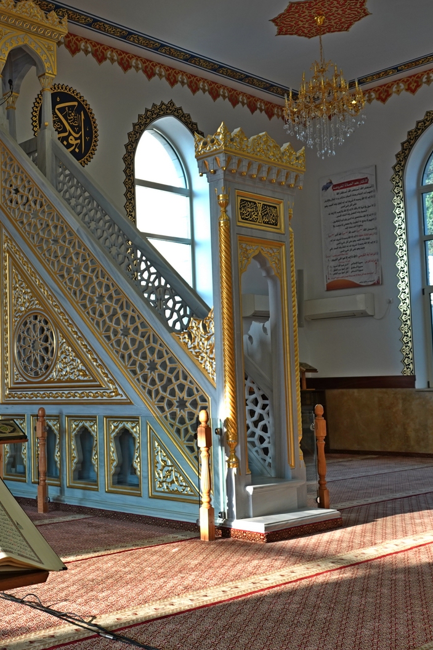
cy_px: 324
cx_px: 52
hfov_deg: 29.4
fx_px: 794
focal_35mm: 44
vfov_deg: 44.5
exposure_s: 1/20
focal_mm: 10.59
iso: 80
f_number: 2.8
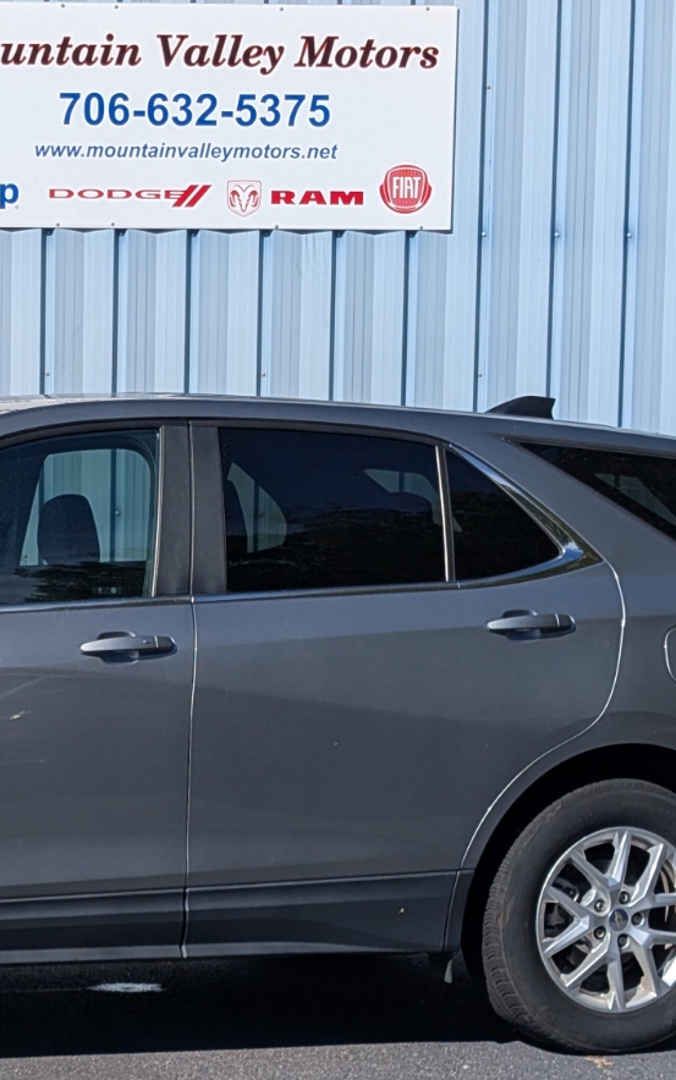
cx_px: -16
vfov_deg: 22.1
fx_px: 2769
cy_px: 644
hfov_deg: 13.7
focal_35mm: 94
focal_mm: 6.9
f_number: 1.68
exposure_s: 1/1631
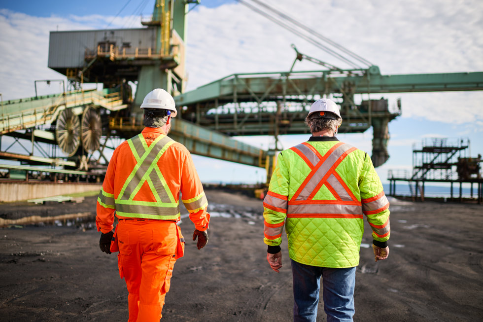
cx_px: 242
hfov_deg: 54.4
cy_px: 161
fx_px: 469
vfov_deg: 37.8
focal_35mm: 35
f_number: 1.4
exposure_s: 1/3200
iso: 64
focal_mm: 35
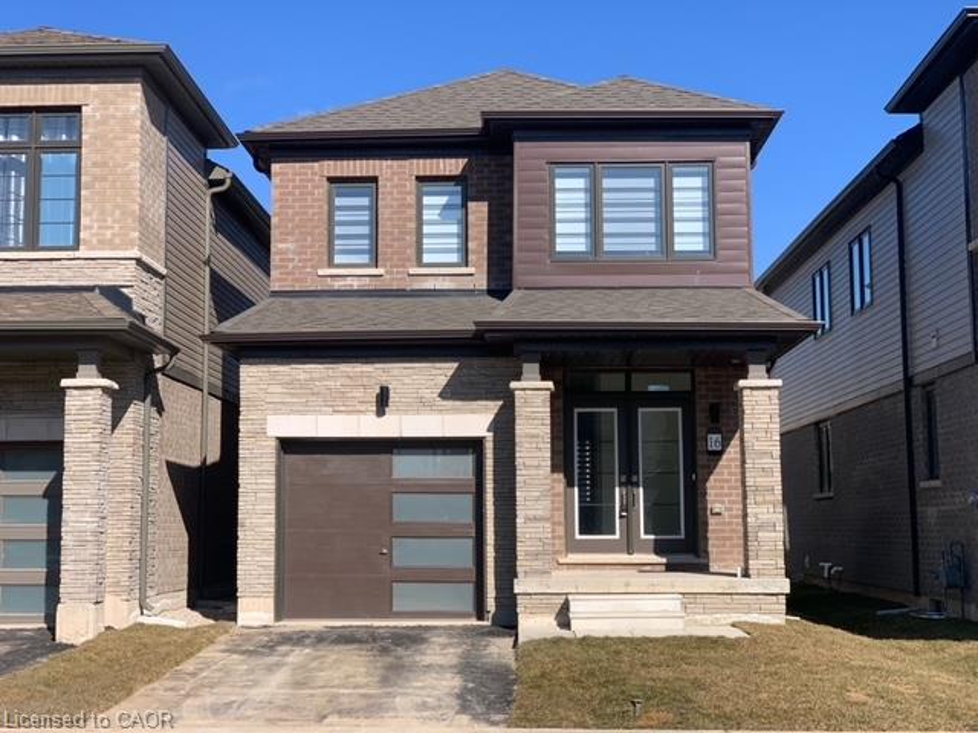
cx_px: 489
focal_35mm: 52
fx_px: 1469
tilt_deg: +7.9
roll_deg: -0.6
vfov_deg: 28.0
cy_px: 366
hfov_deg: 36.8
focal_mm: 6
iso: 16
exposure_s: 1/1229
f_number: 2.4
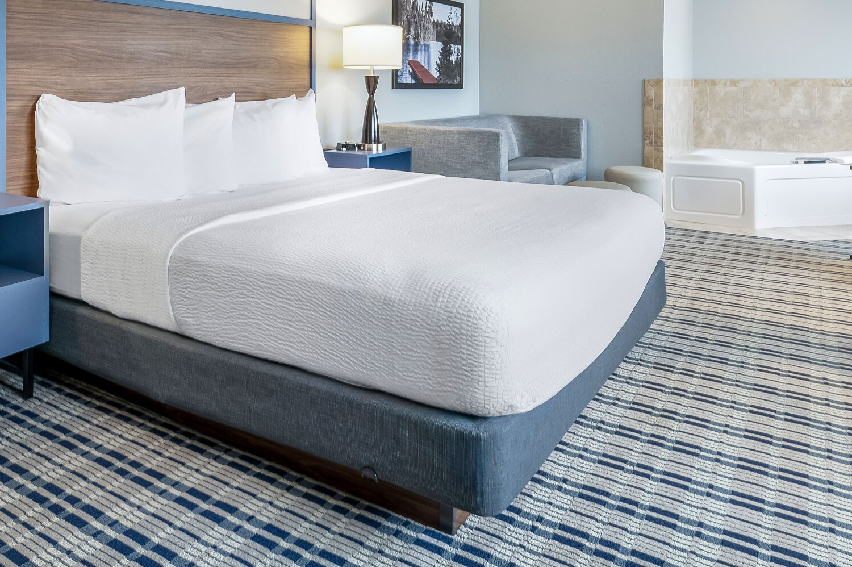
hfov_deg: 65.2
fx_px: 662
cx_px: 362
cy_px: 112
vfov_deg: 44.1
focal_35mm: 28
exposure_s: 1/2.5
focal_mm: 14
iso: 500
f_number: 8
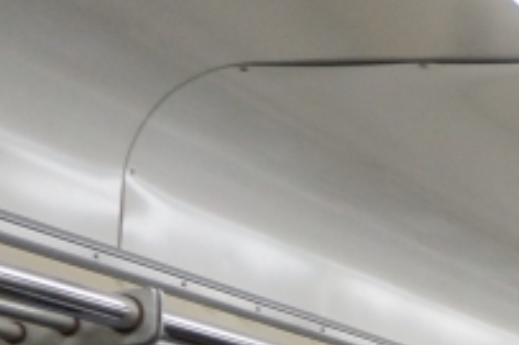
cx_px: 1163
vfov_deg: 9.6
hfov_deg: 12.7
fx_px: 1916
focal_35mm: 133
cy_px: 693
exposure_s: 1/160
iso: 1250
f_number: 4
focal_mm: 18
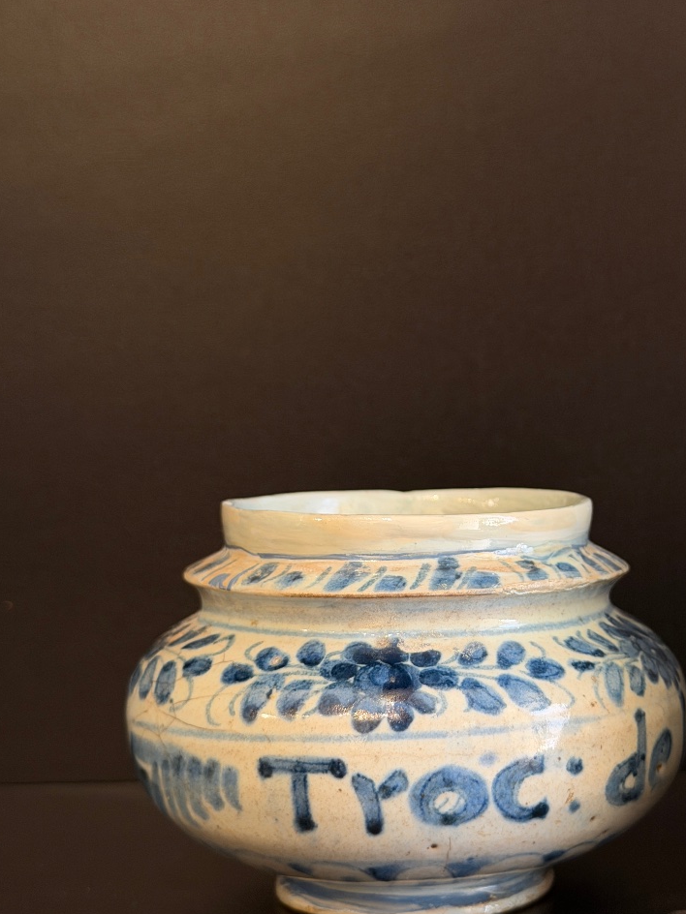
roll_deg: +0.8
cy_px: 545
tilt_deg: -4.7
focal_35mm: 61
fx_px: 1612
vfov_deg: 31.6
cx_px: 423
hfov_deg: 24.0
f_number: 1.78
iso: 160
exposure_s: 1/50
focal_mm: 6.76
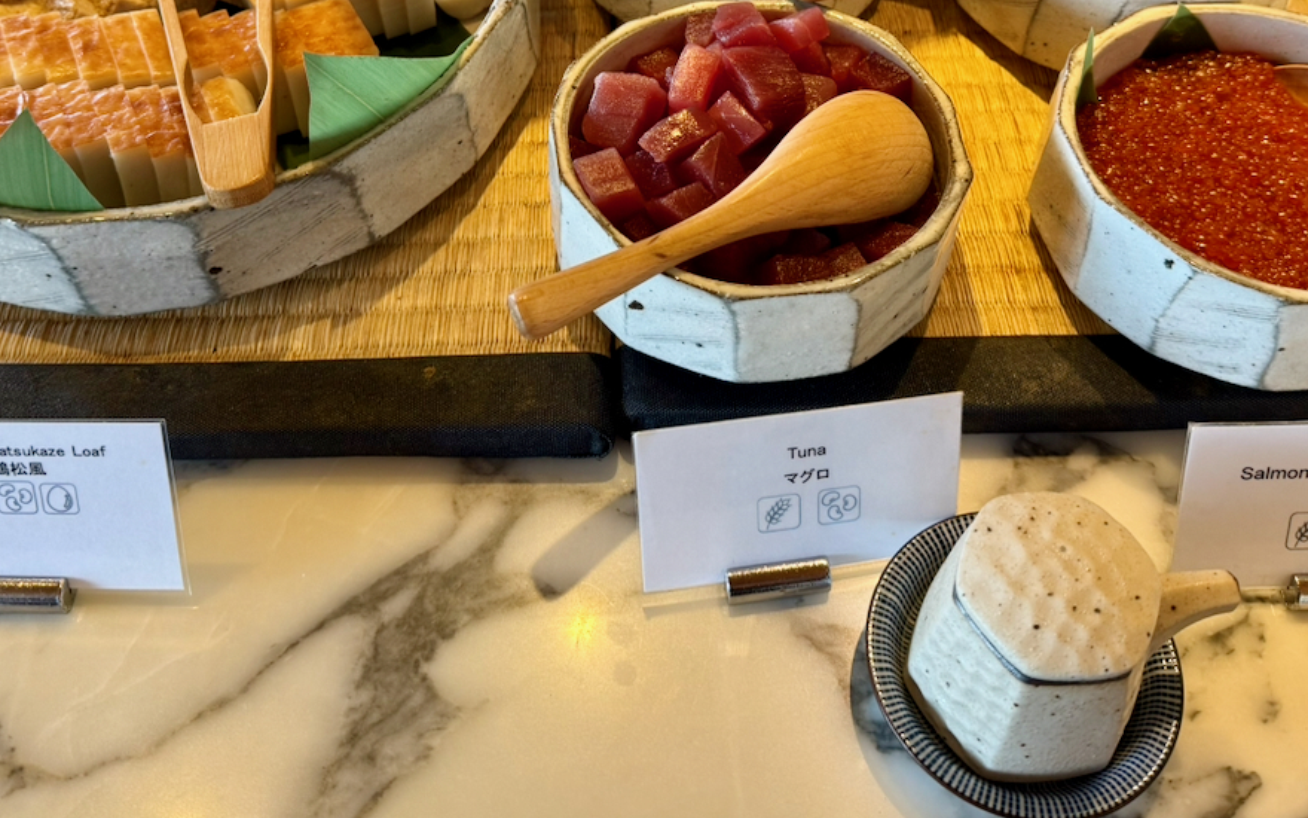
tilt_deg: -45.5
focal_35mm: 37
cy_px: 113
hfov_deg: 52.7
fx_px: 1319
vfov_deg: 33.0
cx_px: 655
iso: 125
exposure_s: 1/50
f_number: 1.78
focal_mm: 6.76
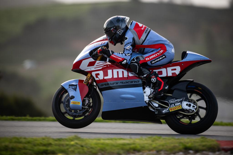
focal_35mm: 500
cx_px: 116
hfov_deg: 4.1
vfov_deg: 2.8
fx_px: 3236
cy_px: 78
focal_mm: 500
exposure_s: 1/1600
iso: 320
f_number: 5
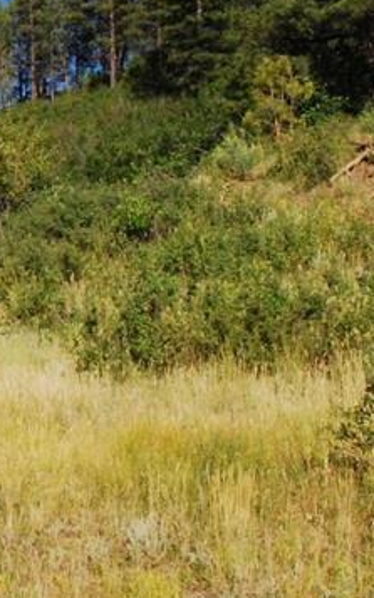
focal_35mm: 79
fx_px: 1289
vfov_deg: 25.9
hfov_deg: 15.5
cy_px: 173
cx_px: -156
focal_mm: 18
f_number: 11
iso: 400
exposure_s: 1/500
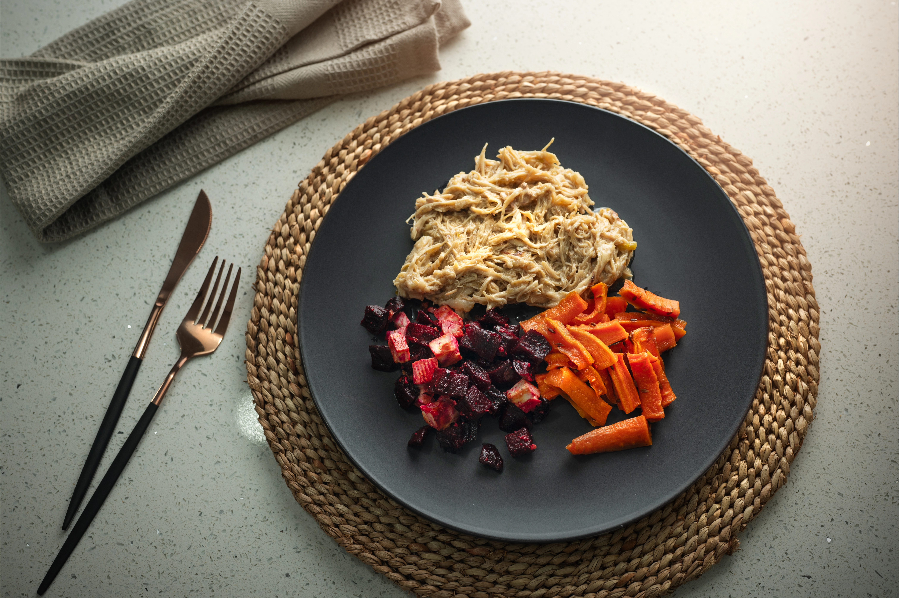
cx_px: 450
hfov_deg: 39.6
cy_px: 299
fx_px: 1248
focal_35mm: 50
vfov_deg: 27.0
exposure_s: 1/40
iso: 160
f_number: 5
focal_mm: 50
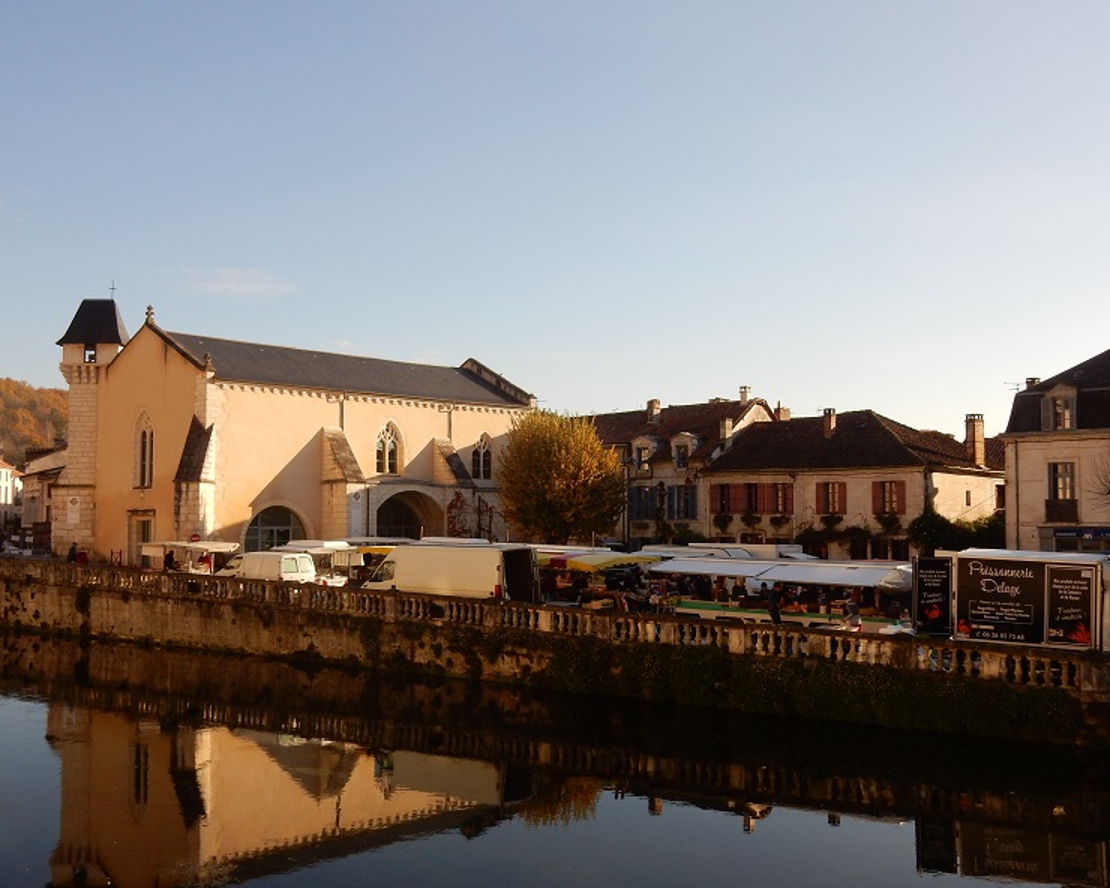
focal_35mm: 38
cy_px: 448
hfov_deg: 47.9
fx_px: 1248
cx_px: 598
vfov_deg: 39.2
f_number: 4
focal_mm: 6.4
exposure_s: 1/800
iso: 125
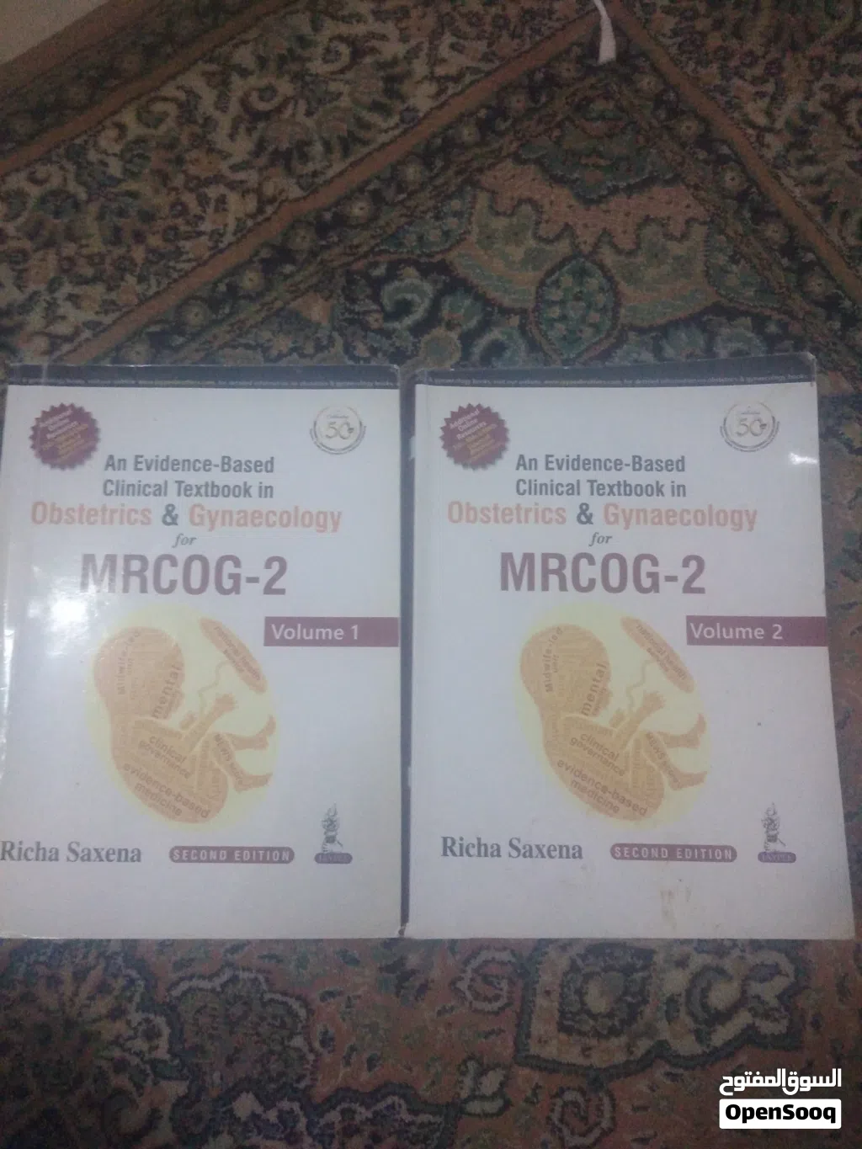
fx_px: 863
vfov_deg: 67.3
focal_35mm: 26
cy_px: 574
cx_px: 431
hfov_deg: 53.1
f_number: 1.8
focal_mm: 3.6
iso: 1018
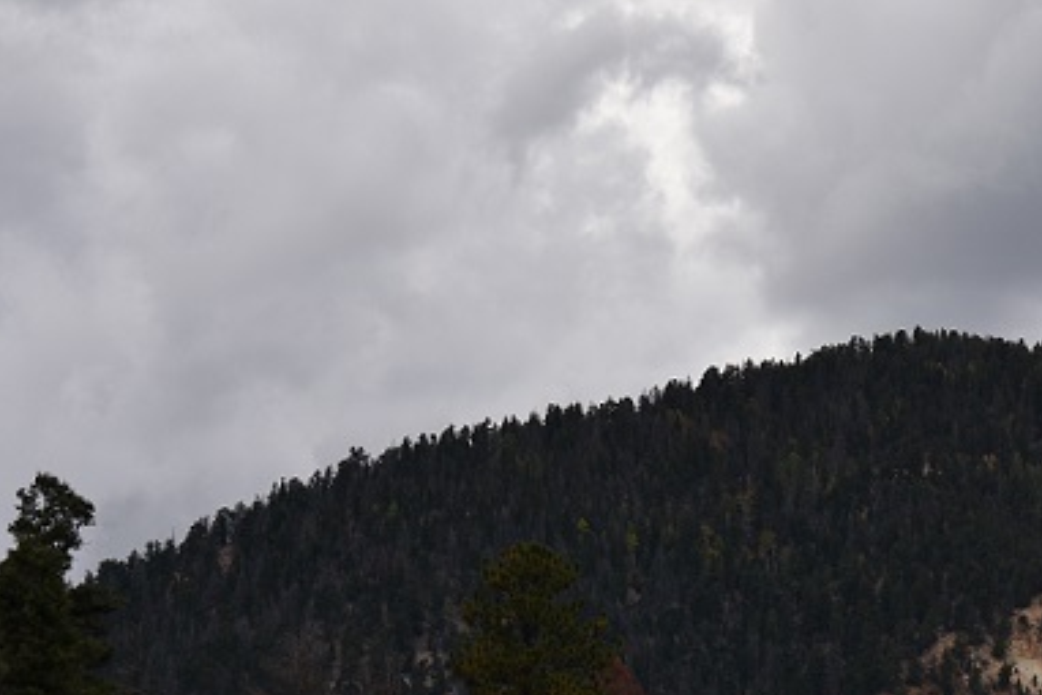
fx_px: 9410
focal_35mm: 325
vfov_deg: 4.2
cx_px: 1015
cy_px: 367
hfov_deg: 6.3
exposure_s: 1/250
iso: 100
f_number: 5.6
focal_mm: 98
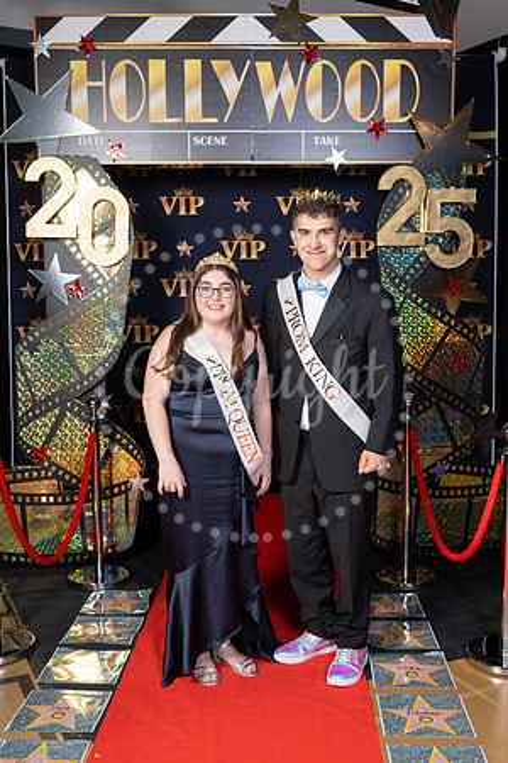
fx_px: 825
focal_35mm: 39
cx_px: 254
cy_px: 382
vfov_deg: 49.6
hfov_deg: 34.2
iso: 400
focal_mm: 39
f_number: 8
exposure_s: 1/125
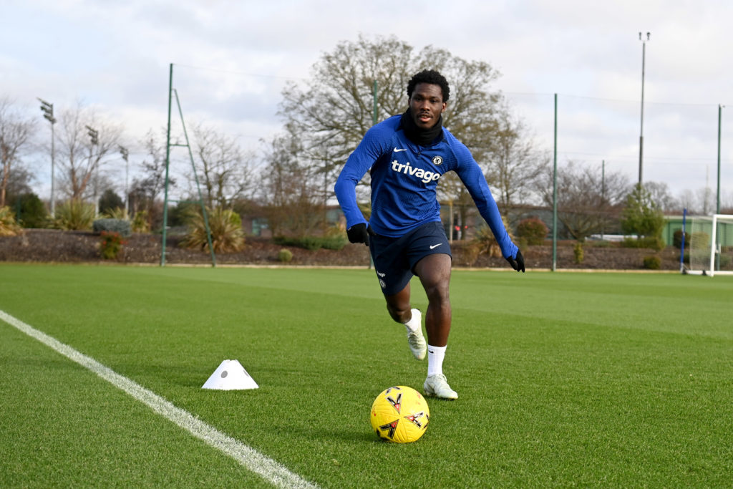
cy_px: 244
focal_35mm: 50
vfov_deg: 27.0
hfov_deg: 39.6
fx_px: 1018
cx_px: 366
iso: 400
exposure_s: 1/1600
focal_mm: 50
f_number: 4
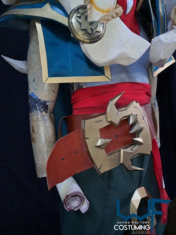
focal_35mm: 24
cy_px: 118
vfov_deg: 71.6
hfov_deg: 56.8
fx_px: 163
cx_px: 88
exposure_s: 1/50
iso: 222
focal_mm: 5.23
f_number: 1.8
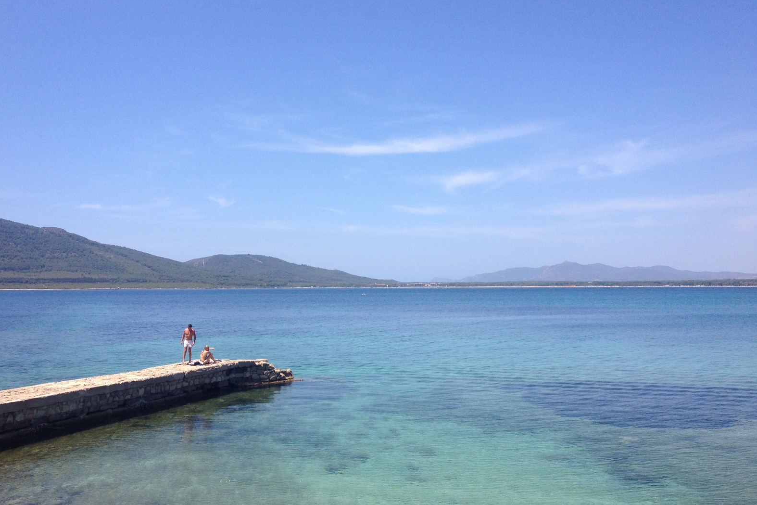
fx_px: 778
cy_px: 270
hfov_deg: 51.9
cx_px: 377
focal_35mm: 37
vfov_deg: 35.9
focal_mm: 4.28
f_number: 2.4
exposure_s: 1/1783
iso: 50
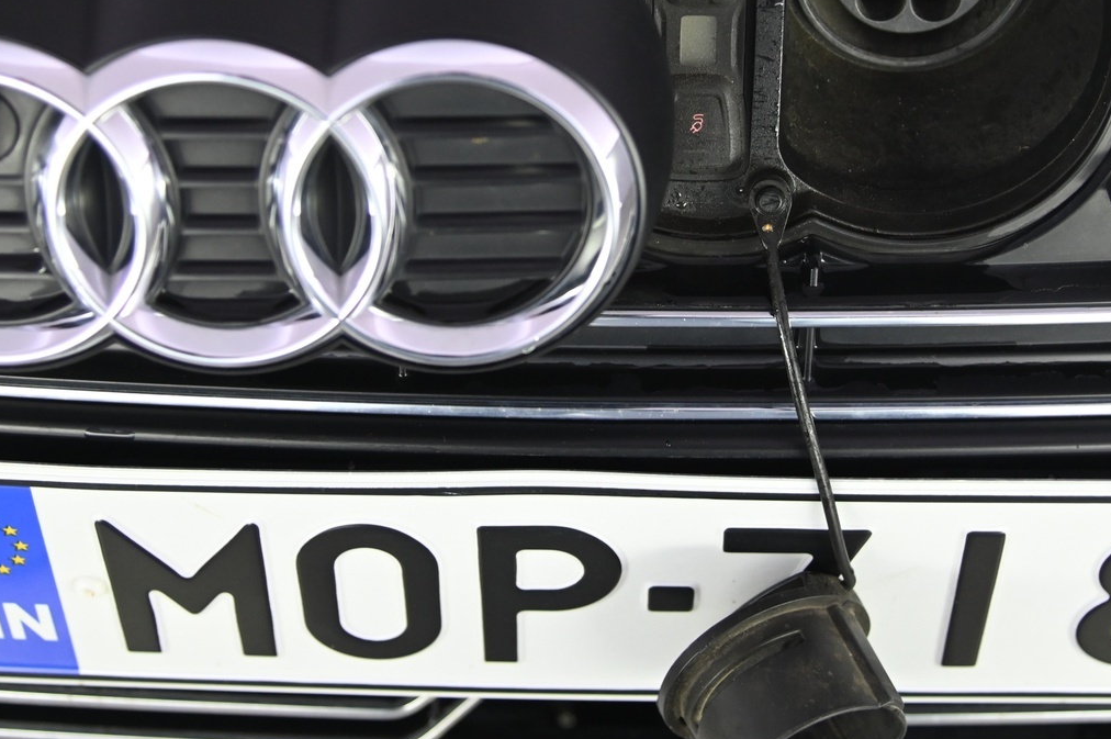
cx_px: 570
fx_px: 2374
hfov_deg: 26.3
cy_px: 247
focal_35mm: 77
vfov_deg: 17.6
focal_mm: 48
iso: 2000
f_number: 4
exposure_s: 1/100
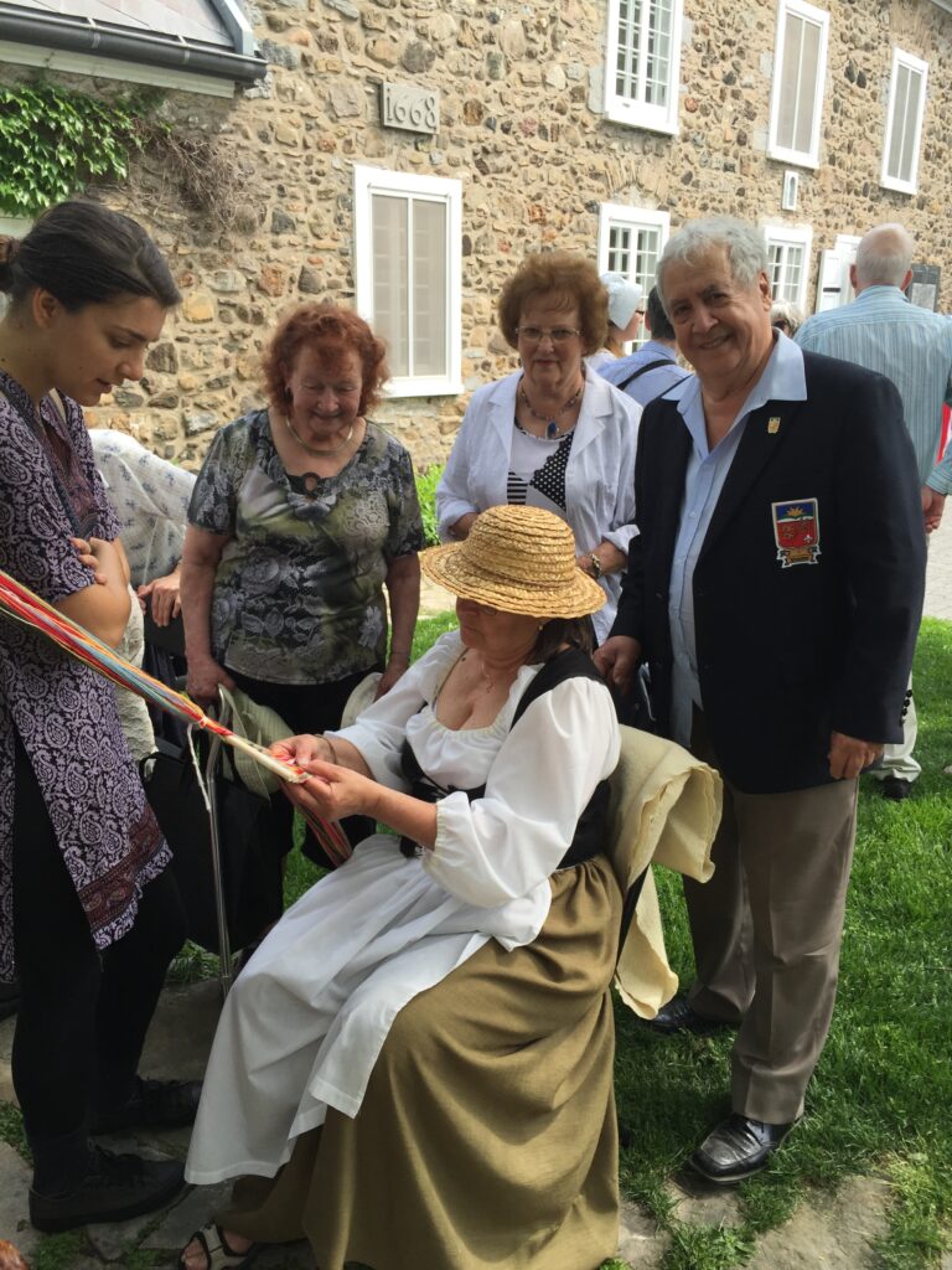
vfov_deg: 61.7
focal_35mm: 29
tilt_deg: -17.0
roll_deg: +0.2
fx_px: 1063
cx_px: 476
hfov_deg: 48.2
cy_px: 635
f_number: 2.2
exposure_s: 1/395
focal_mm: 4.15
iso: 32
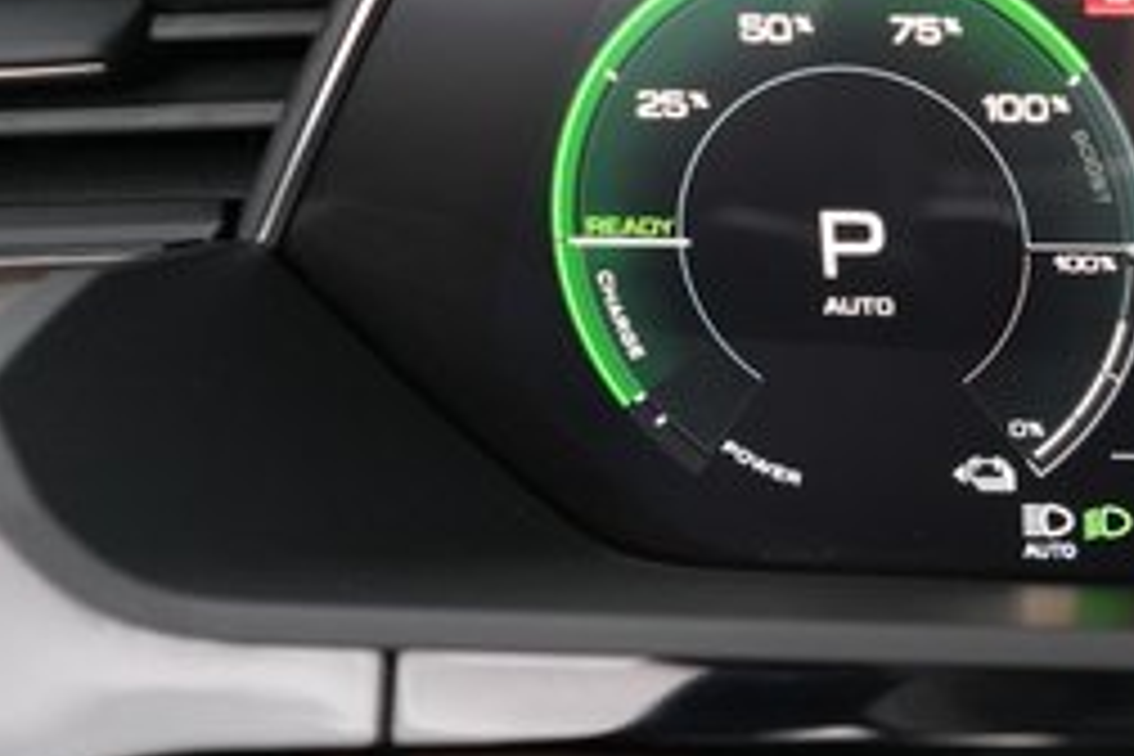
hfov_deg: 28.0
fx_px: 1921
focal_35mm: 61
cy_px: 410
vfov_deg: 22.3
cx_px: 1418
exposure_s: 1/30
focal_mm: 24
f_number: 2.8
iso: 3200
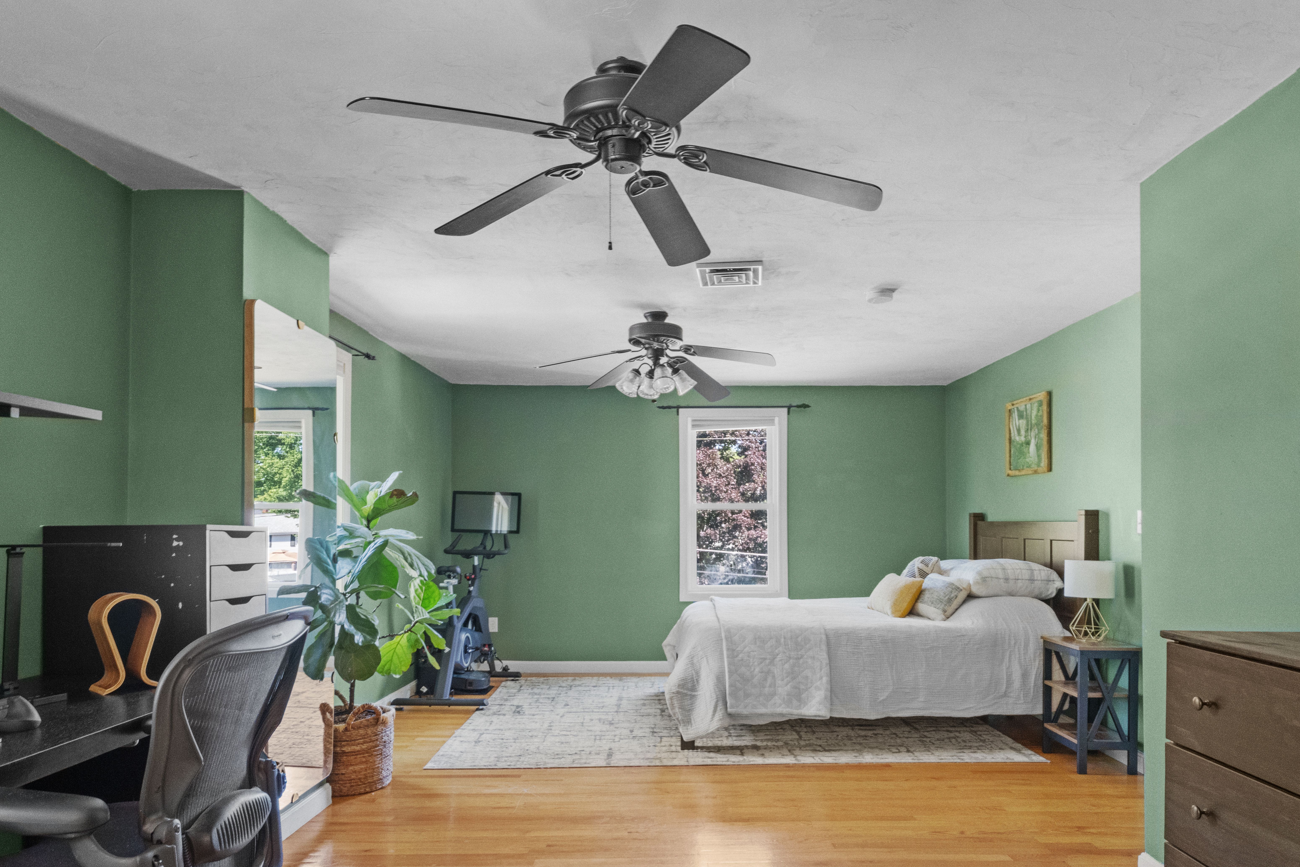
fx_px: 836
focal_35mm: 23
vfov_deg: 54.2
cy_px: 536
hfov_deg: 75.7
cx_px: 668
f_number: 11
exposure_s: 1
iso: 3200
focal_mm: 15.1
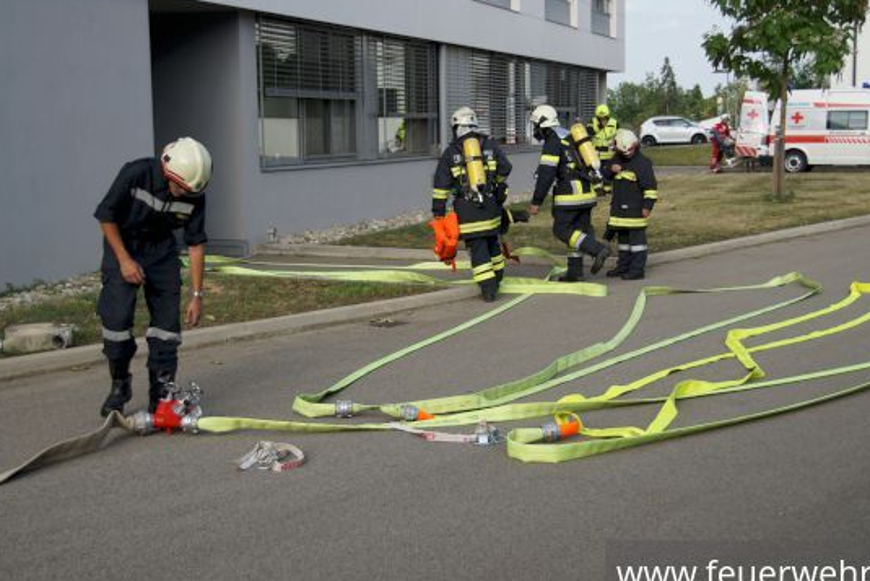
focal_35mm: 51
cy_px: 258
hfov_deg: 38.8
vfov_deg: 26.5
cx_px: 468
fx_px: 1233
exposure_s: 1/400
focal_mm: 28
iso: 100
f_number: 4
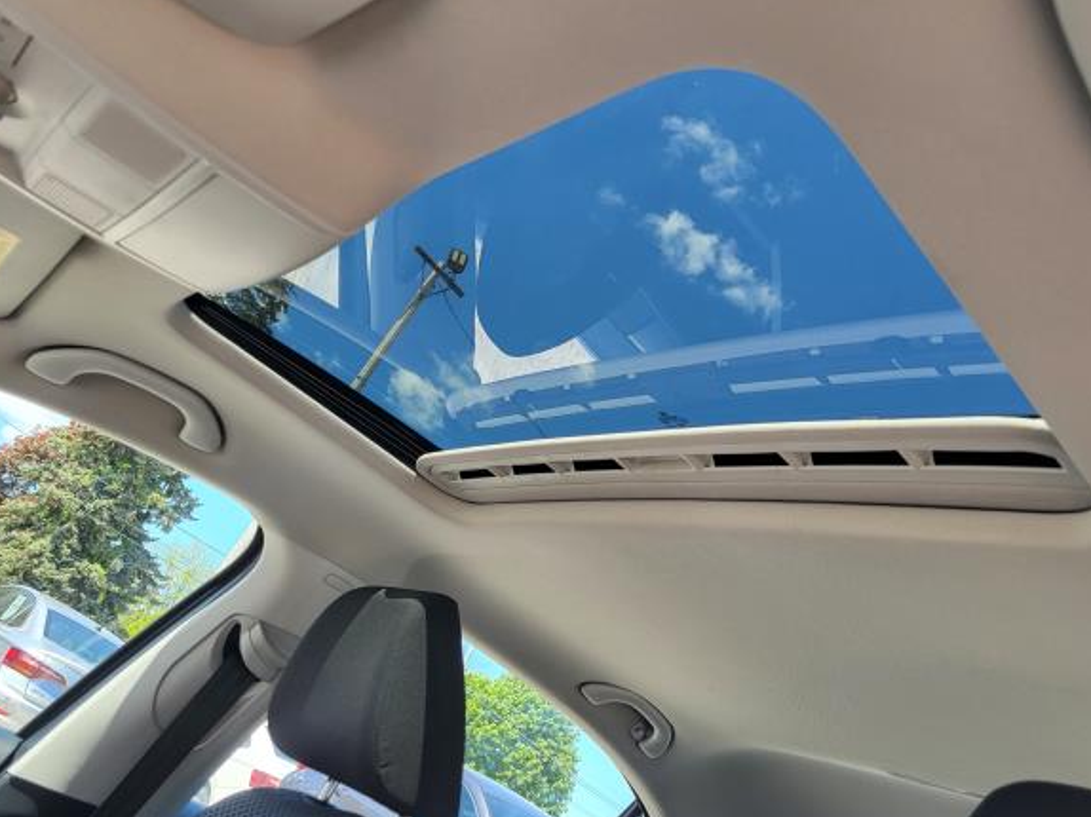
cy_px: 376
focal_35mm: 29
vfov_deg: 48.2
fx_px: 914
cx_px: 585
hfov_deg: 61.6
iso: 40
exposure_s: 1/249
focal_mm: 5.4
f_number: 1.8
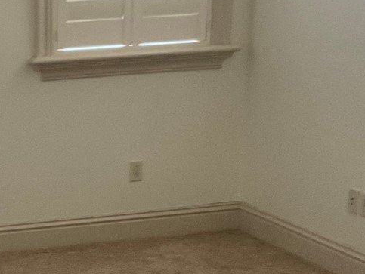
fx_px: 1013
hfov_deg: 19.2
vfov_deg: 15.3
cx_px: -79
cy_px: 233
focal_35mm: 96
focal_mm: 3
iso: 320
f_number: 1.8
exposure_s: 1/48
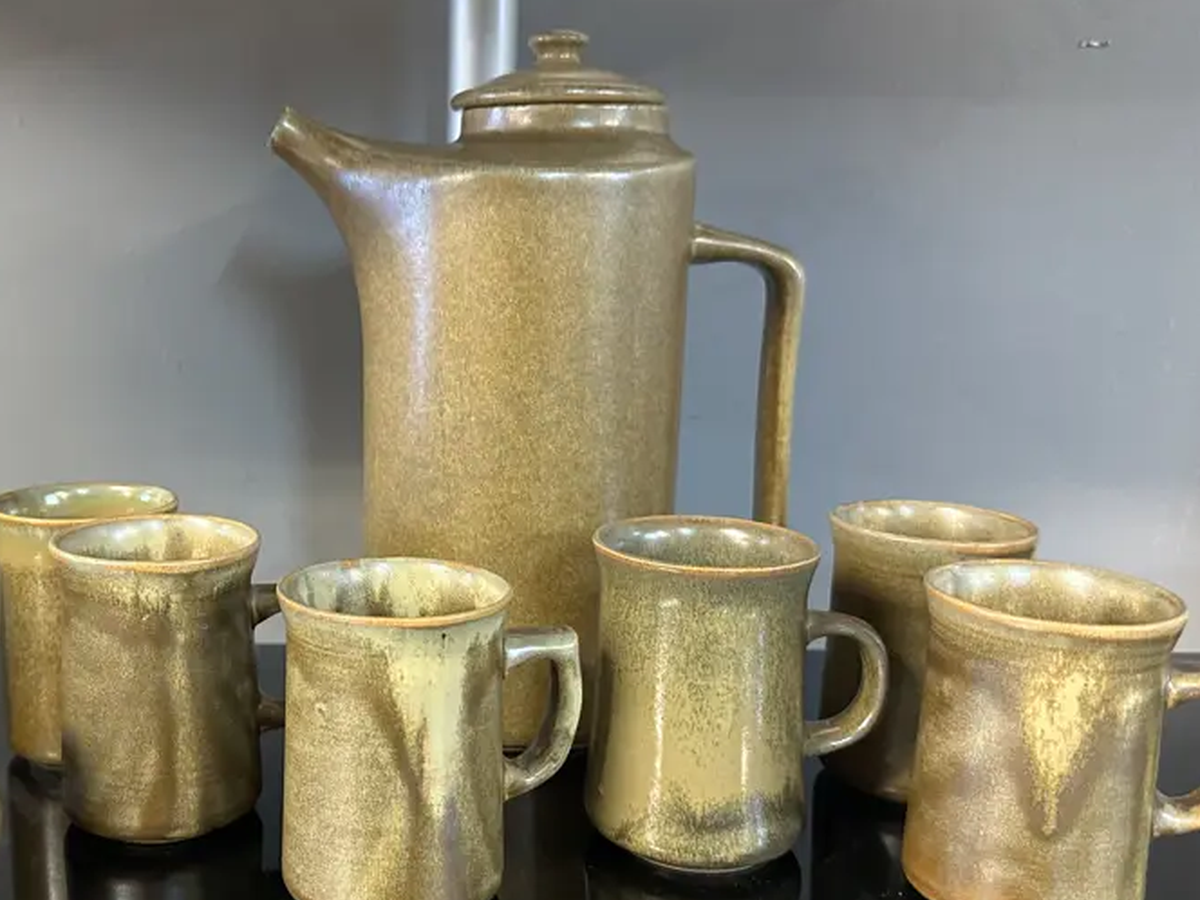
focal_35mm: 37
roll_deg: -1.4
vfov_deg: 38.6
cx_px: 408
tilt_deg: -13.2
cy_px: 501
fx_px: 1283
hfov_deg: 49.3
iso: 400
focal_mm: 6.86
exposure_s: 1/50
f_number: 1.78
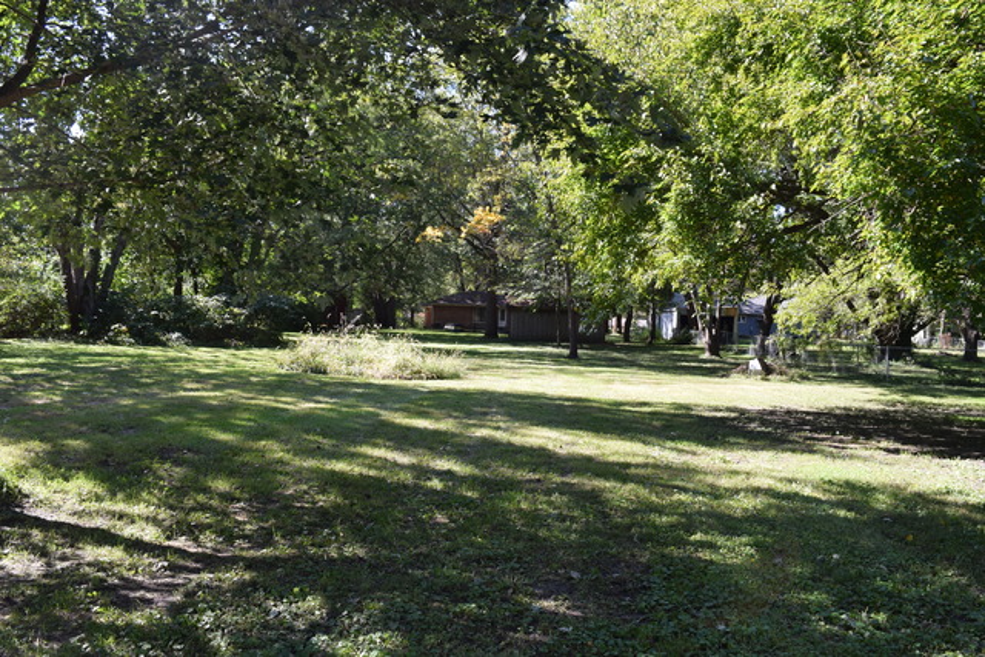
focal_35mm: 27
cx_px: 492
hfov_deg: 67.4
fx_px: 739
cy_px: 328
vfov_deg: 48.0
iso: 400
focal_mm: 18
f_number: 7.1
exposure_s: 1/200
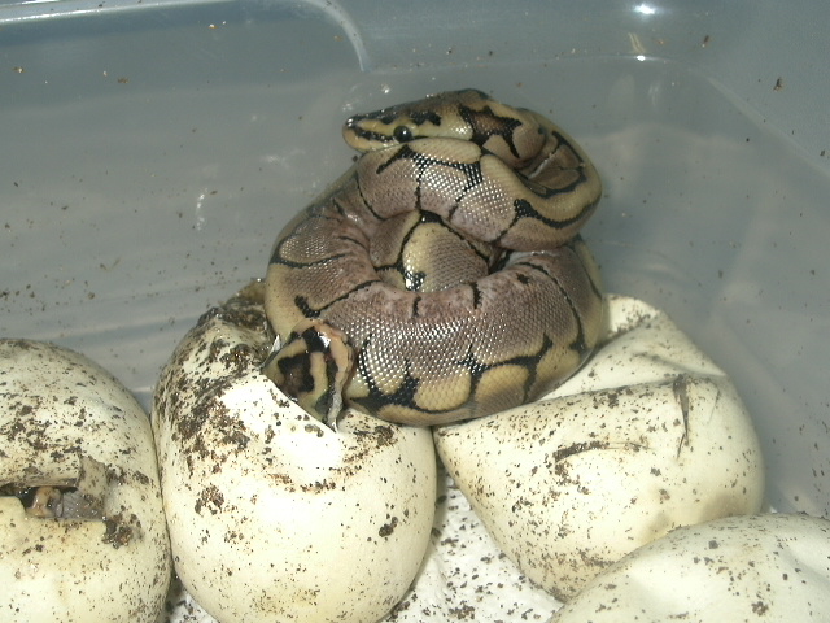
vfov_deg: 31.5
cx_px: 415
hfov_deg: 41.2
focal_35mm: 46
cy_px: 312
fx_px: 1103
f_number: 3.17
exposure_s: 1/64.1
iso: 100
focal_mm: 7.17
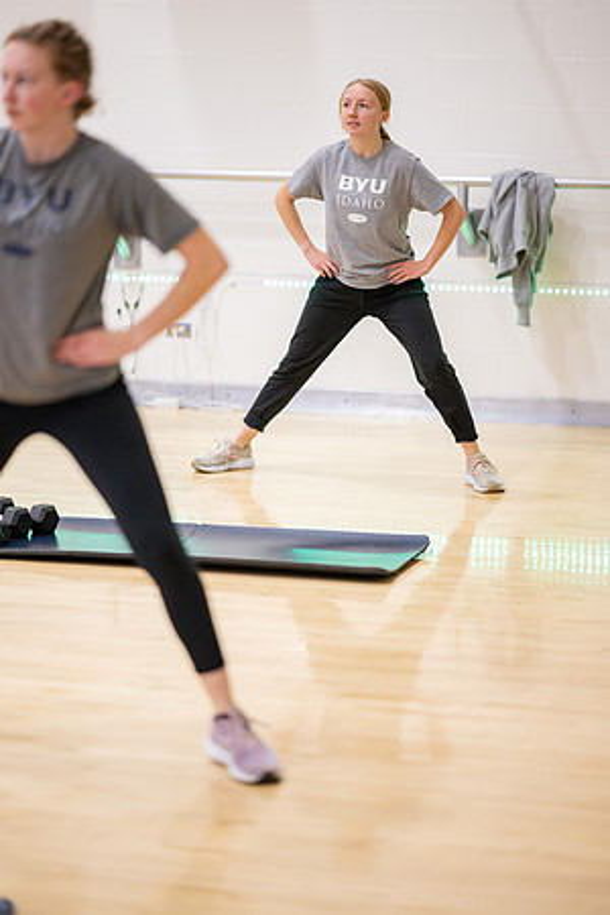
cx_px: 305
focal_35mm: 105
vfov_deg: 19.5
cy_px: 458
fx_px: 2669
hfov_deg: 13.0
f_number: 1.4
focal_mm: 105
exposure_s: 1/500
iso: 5000
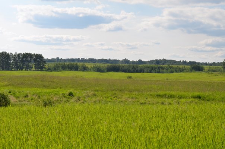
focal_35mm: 75
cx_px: 112
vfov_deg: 18.1
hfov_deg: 27.0
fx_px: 468
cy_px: 74
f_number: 9
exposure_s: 1/320
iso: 100
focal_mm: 50
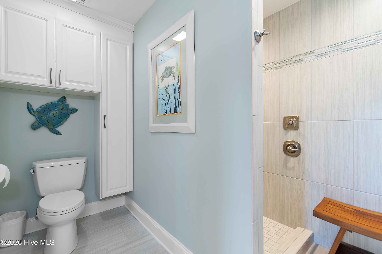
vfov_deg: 77.3
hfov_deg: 100.4
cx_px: 191
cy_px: 127
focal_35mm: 15
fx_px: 159
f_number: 4.5
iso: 100
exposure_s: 1/2.5
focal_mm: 10
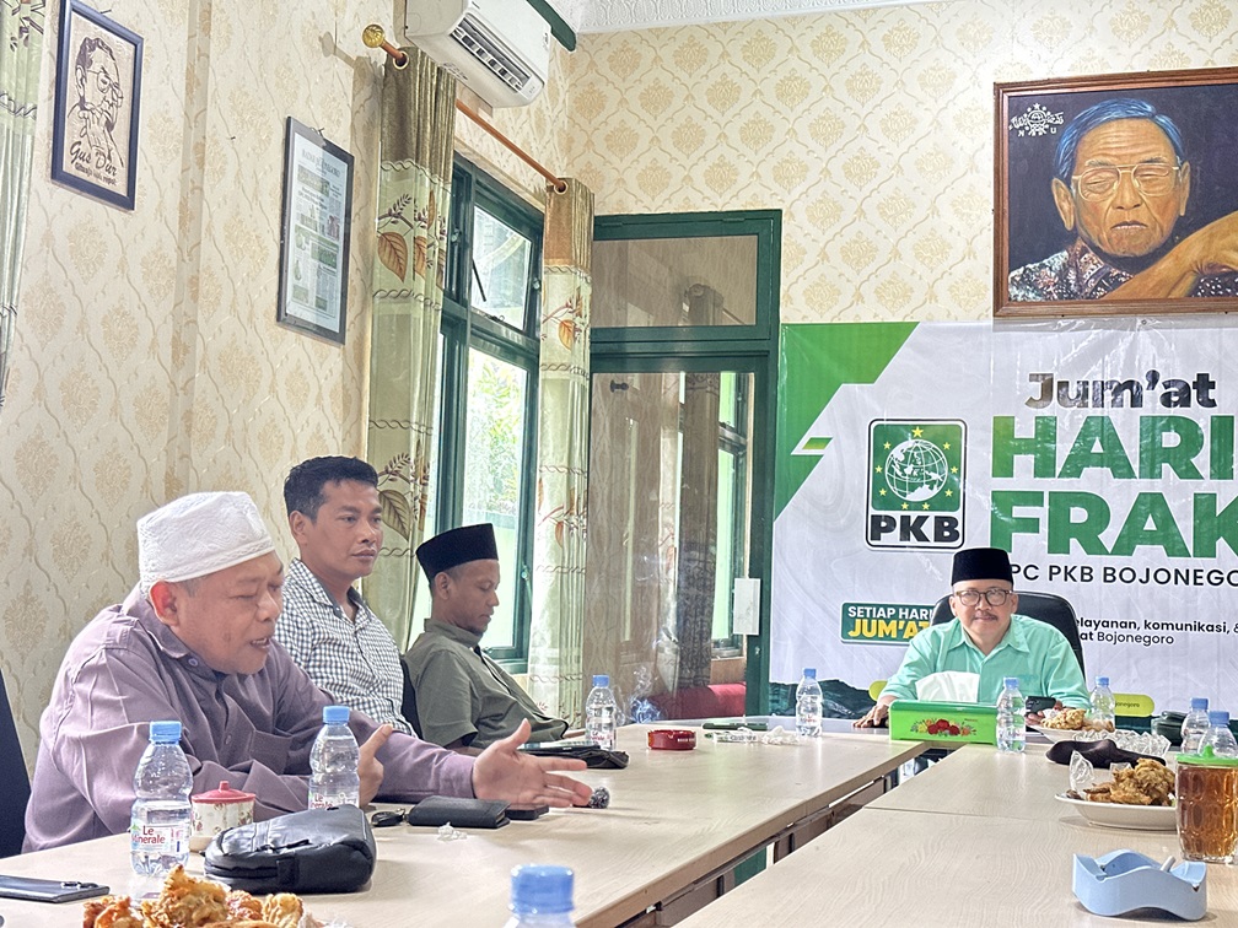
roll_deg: -1.9
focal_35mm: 48
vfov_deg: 30.3
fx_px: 1717
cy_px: 464
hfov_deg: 39.7
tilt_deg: +4.9
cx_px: 619
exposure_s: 1/40
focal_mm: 6.86
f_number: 1.78
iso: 250
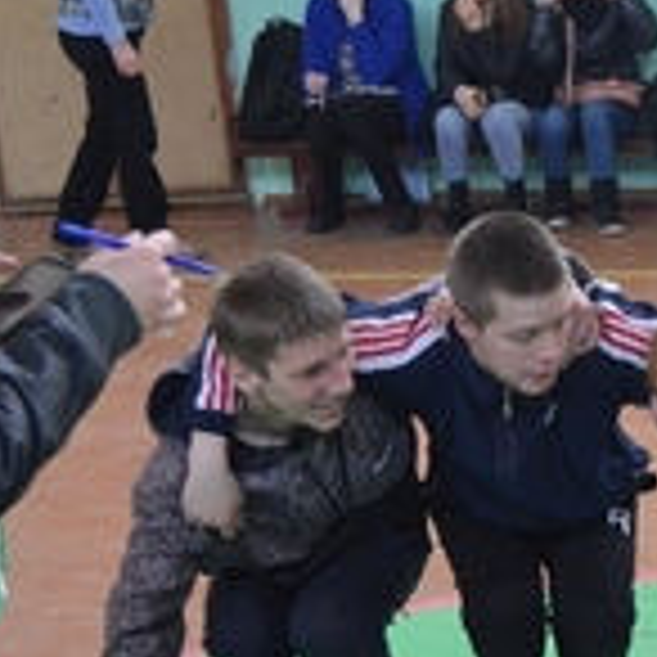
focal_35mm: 98
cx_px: 670
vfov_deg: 17.7
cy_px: 468
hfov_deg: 17.3
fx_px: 2104
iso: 2500
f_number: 4
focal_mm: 28
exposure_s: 1/500
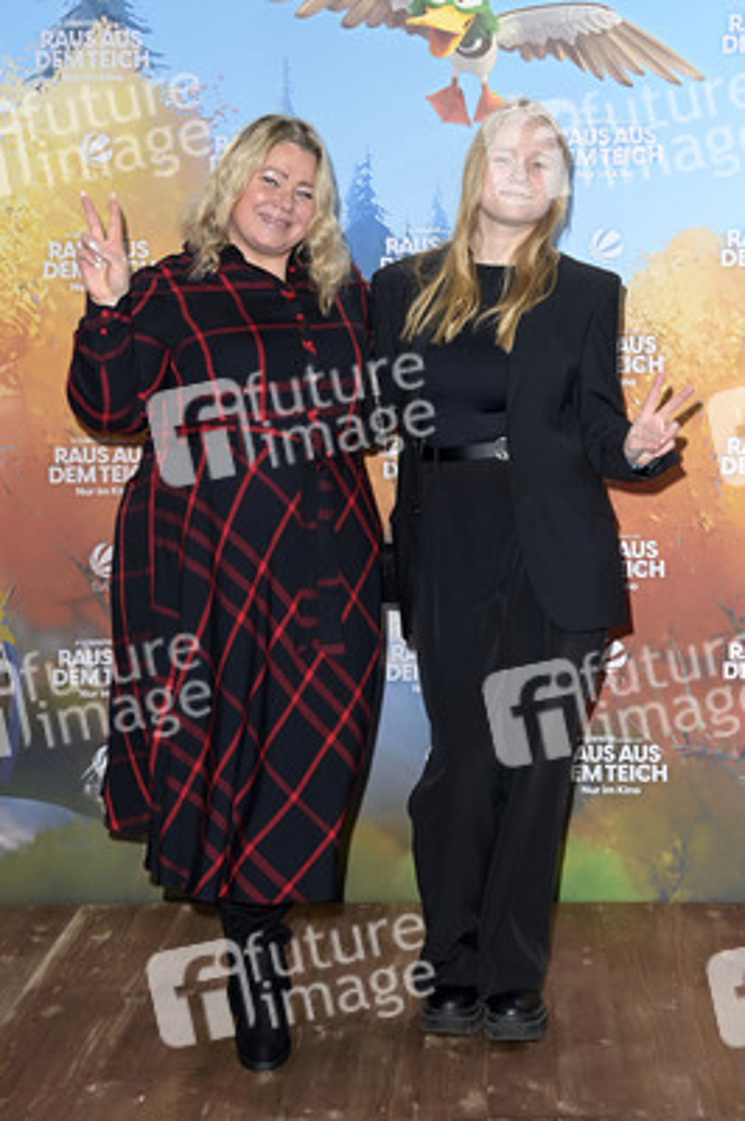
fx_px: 1803
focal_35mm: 58
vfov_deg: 34.5
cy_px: 560
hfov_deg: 23.3
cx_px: 372
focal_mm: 58
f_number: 5.6
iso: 640
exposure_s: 1/250
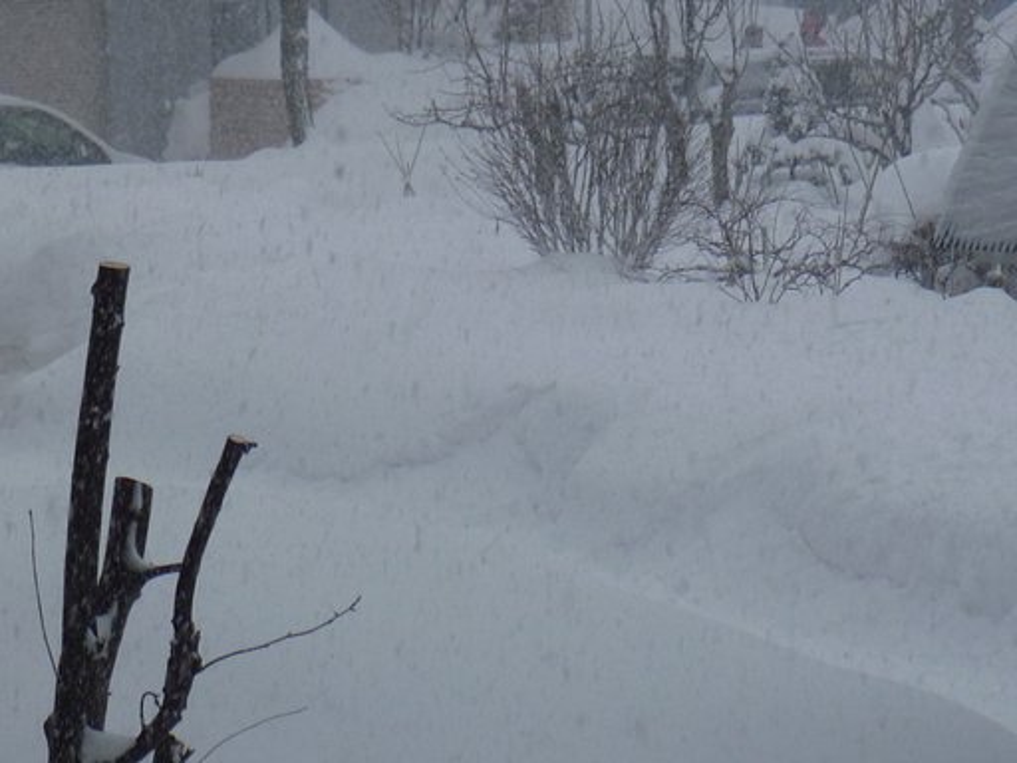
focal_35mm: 219
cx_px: 508
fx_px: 6434
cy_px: 382
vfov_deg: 6.8
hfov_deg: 9.0
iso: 200
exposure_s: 1/125
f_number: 5.9
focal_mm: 25.2
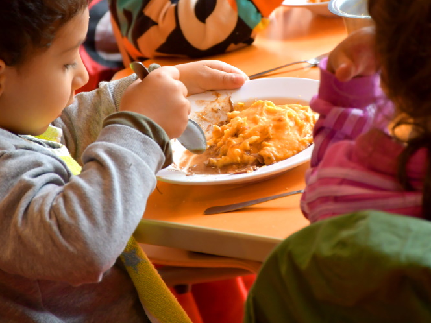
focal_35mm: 304
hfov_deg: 6.5
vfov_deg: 4.9
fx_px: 3785
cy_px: 30
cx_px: 216
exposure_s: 1/250
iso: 1400
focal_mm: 140
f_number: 5.6
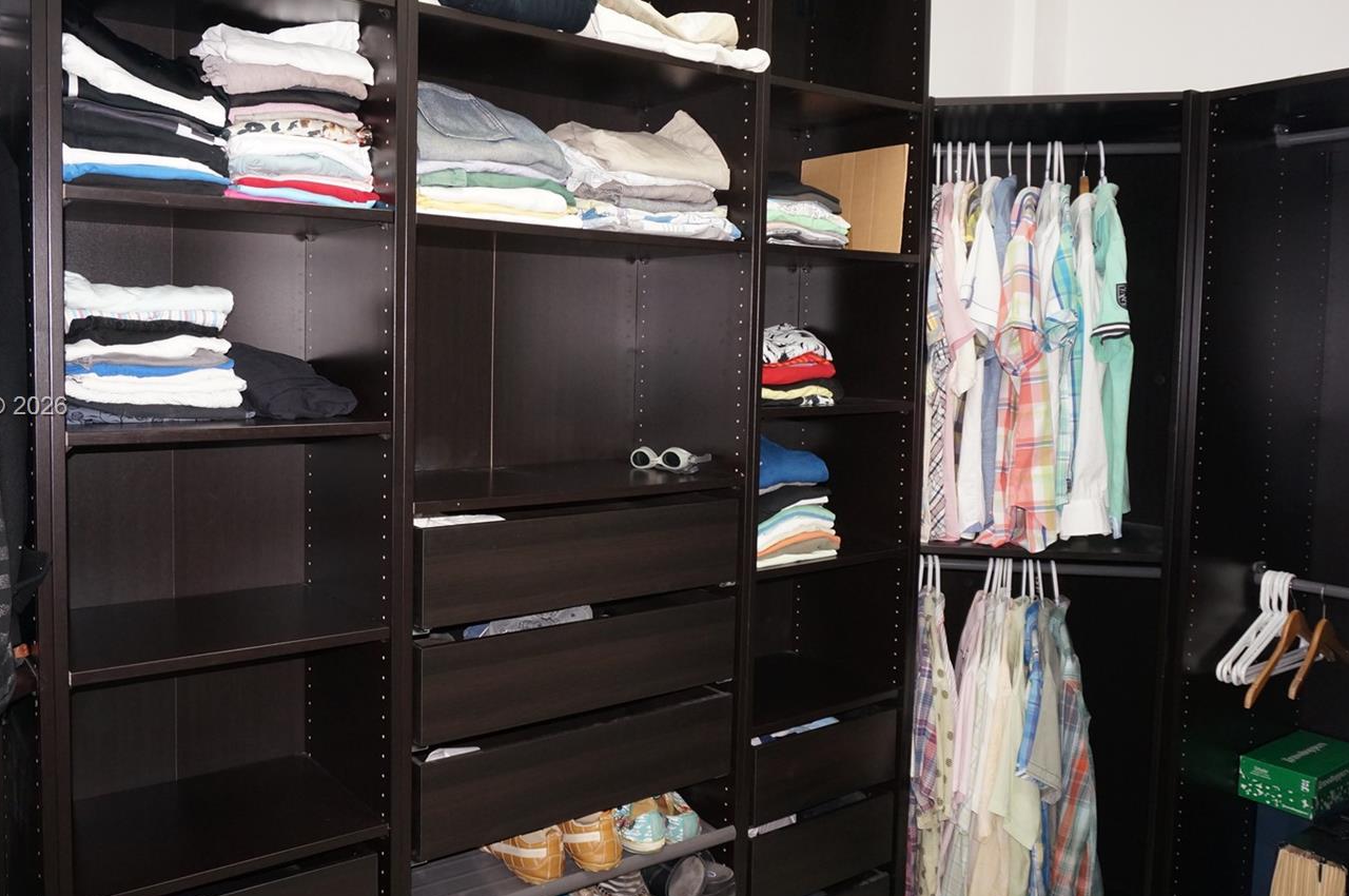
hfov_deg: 61.7
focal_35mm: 30
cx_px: 583
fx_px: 1123
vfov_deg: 43.5
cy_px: 408
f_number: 4
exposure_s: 1/60
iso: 800
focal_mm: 16
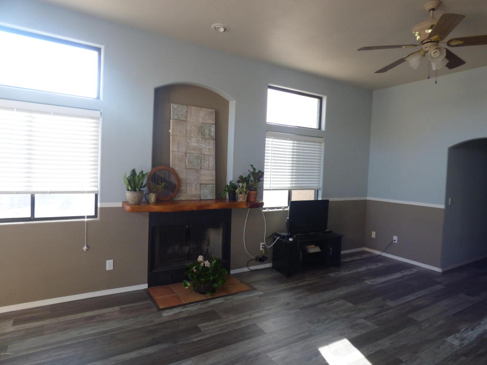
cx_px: 244
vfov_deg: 66.0
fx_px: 281
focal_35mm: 20
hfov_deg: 81.7
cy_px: 182
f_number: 2.8
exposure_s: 1/60
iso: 160
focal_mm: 3.58
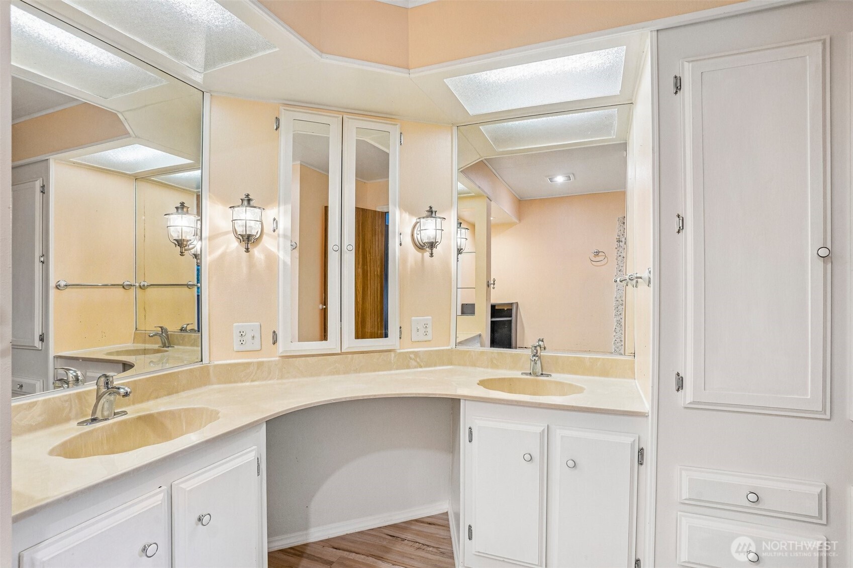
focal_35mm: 17
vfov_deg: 70.4
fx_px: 403
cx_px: 426
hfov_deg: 93.3
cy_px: 284
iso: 2000
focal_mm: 17
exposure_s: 1/90
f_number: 8
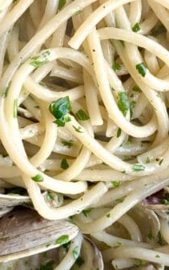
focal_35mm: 145
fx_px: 1067
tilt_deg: -78.7
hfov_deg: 9.0
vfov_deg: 14.1
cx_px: 52
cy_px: -17
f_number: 1.78
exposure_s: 1/121
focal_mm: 6.76
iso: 64
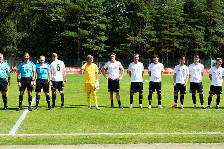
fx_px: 441
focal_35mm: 71
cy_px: 74
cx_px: 112
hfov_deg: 28.5
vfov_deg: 19.2
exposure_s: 1/1250
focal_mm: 70
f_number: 5
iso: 280
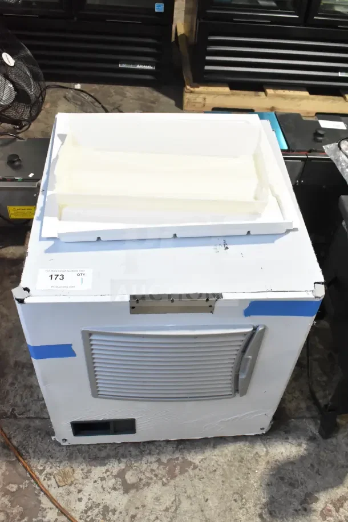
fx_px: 478
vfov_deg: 57.2
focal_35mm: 33
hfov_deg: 40.0
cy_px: 261
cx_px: 174
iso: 6400
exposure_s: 1/320
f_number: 9
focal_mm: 22
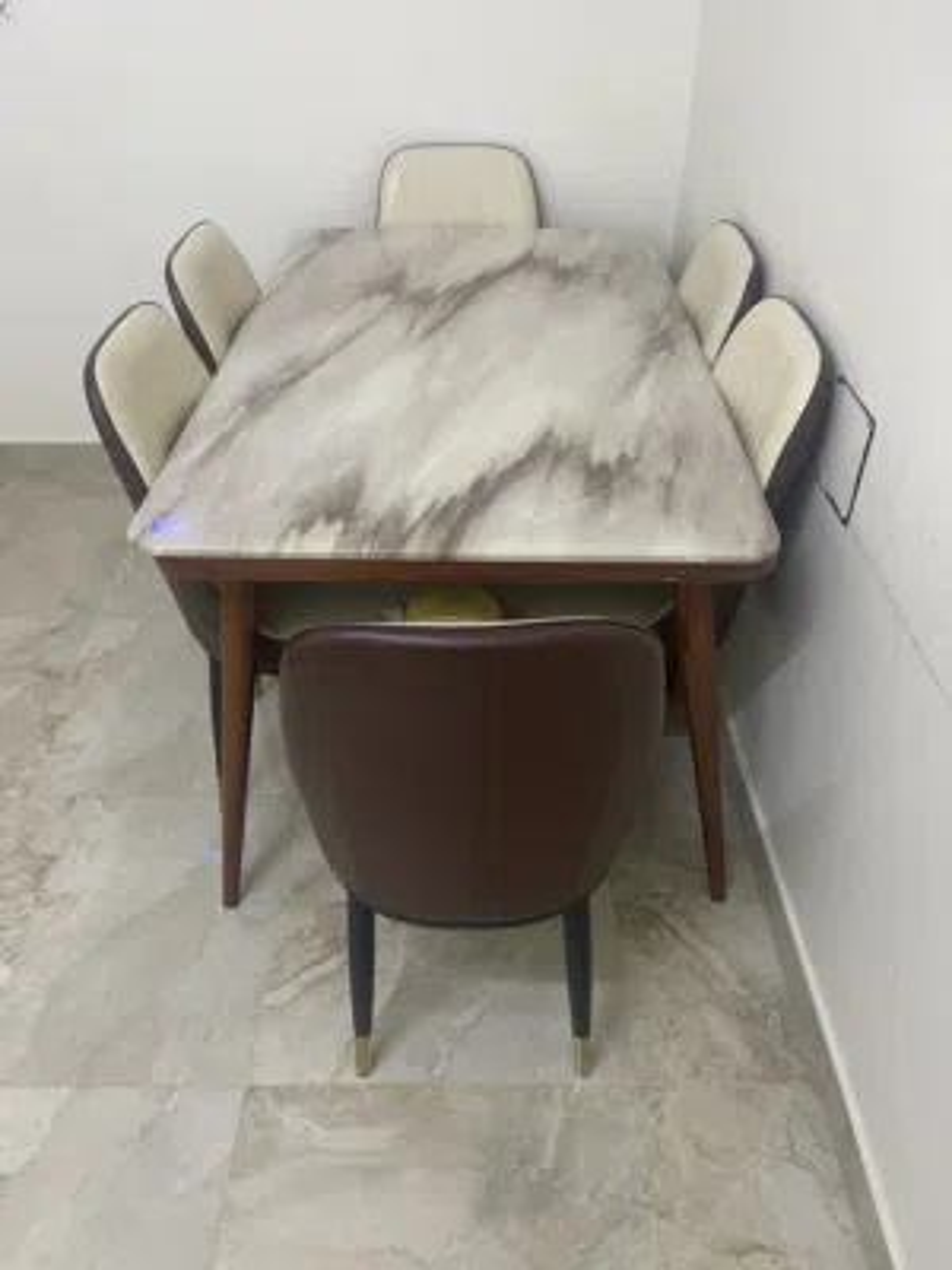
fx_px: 917
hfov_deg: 54.9
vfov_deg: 69.4
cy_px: 635
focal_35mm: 25
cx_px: 476
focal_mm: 5.1
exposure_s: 1/50
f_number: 1.6
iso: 250
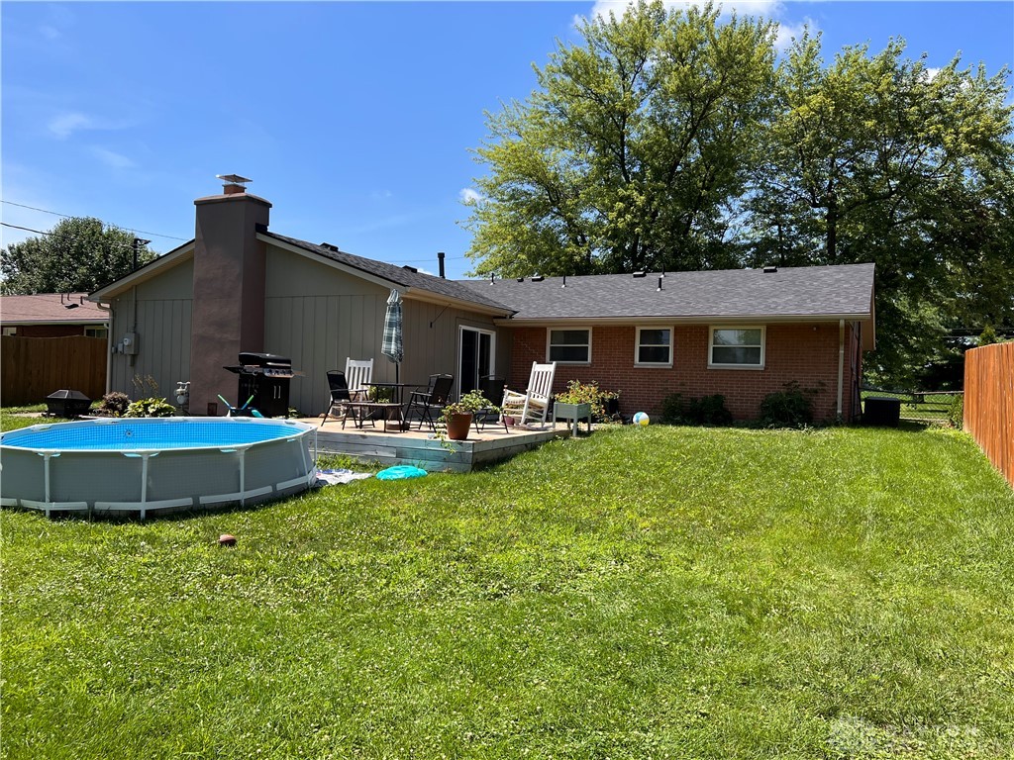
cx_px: 507
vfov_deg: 53.1
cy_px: 380
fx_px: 762
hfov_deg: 67.3
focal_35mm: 26
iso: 50
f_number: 1.5
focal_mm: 5.7
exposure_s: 1/2762
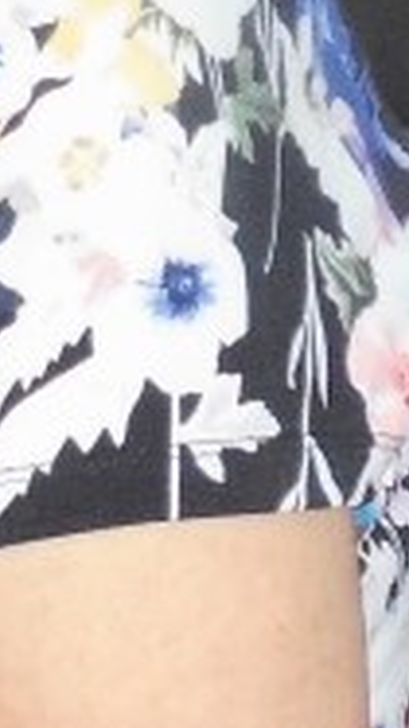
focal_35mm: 155
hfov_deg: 7.7
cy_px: -459
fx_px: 2992
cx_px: 576
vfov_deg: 12.9
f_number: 3.5
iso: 100
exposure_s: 1/50
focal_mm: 4.6
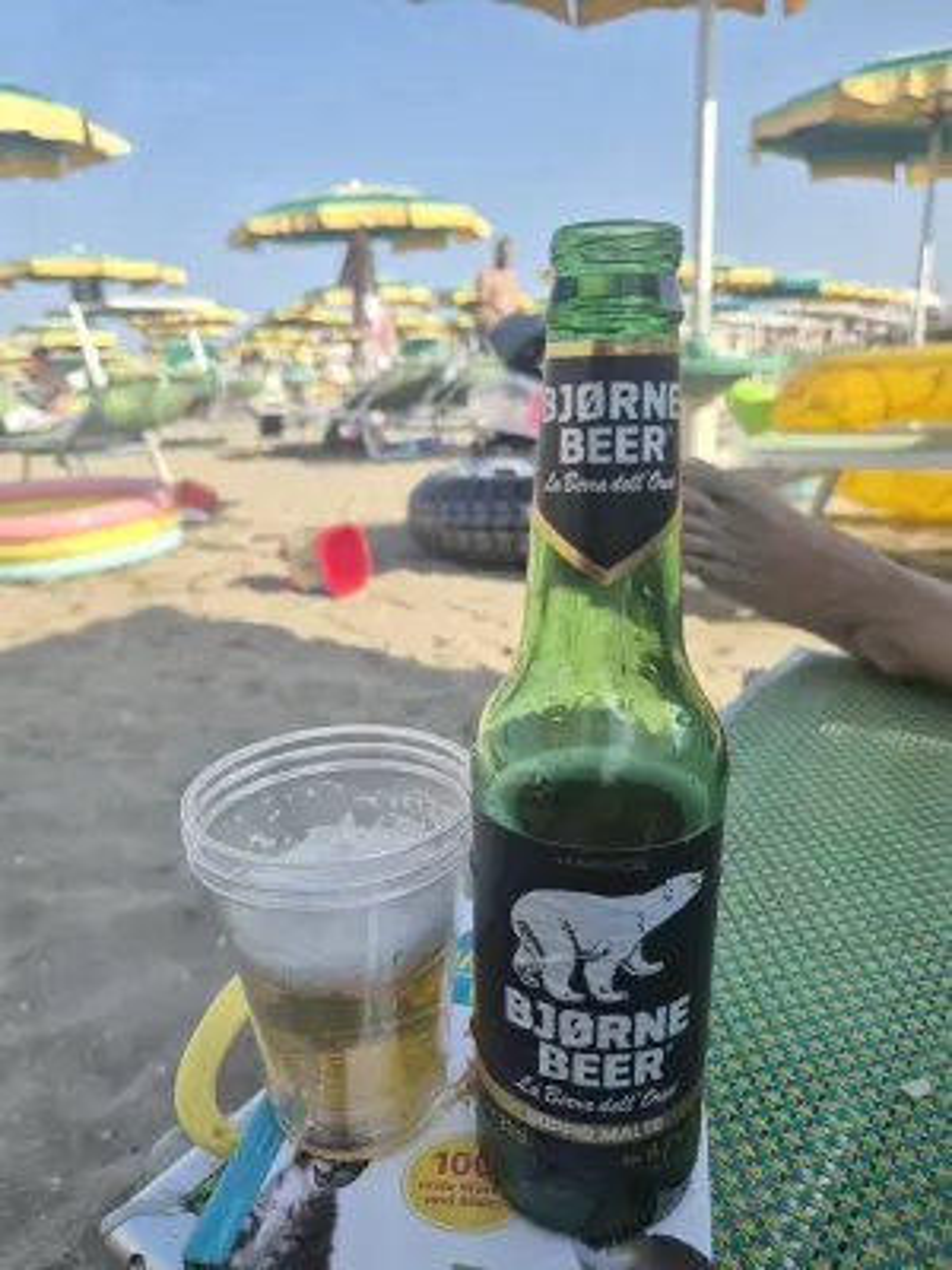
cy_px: 635
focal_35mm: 23
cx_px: 476
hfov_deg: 58.9
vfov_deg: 73.9
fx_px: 843
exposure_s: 1/2256
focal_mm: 5.4
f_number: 1.8
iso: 80
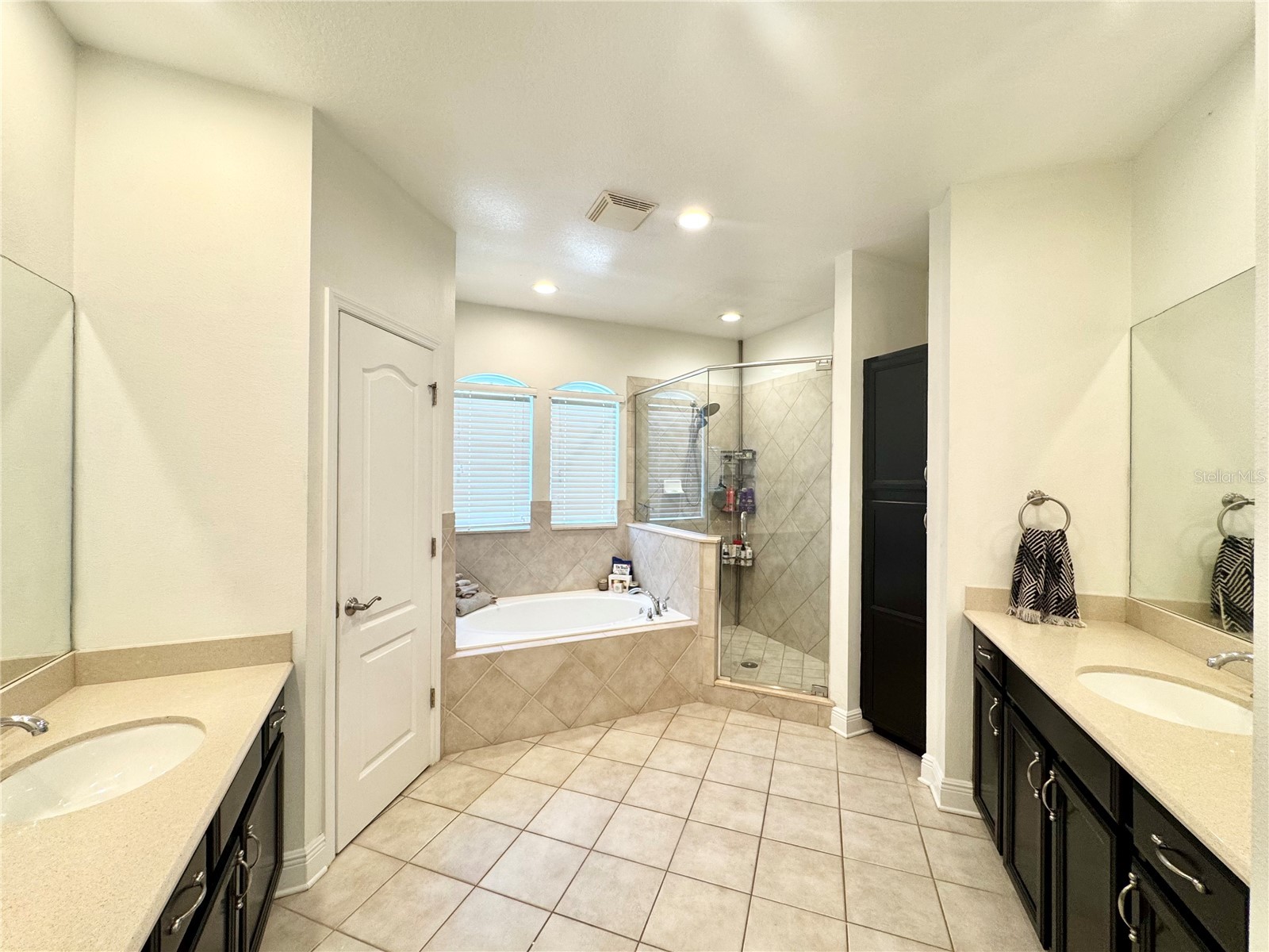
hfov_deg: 102.1
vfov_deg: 85.7
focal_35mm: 14
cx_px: 634
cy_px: 476
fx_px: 513
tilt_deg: -0.2
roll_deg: -0.7
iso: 125
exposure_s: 1/120
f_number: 2.2
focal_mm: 2.22
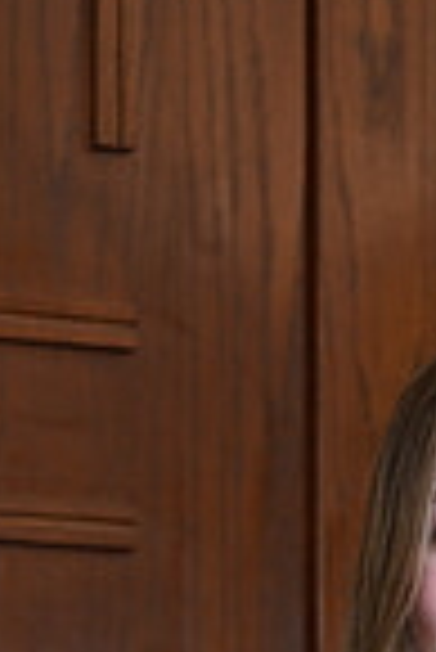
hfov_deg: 4.1
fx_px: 6143
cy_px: 1093
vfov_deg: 6.0
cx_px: 364
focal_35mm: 339
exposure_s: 1/250
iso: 200
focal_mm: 85
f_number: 5.6
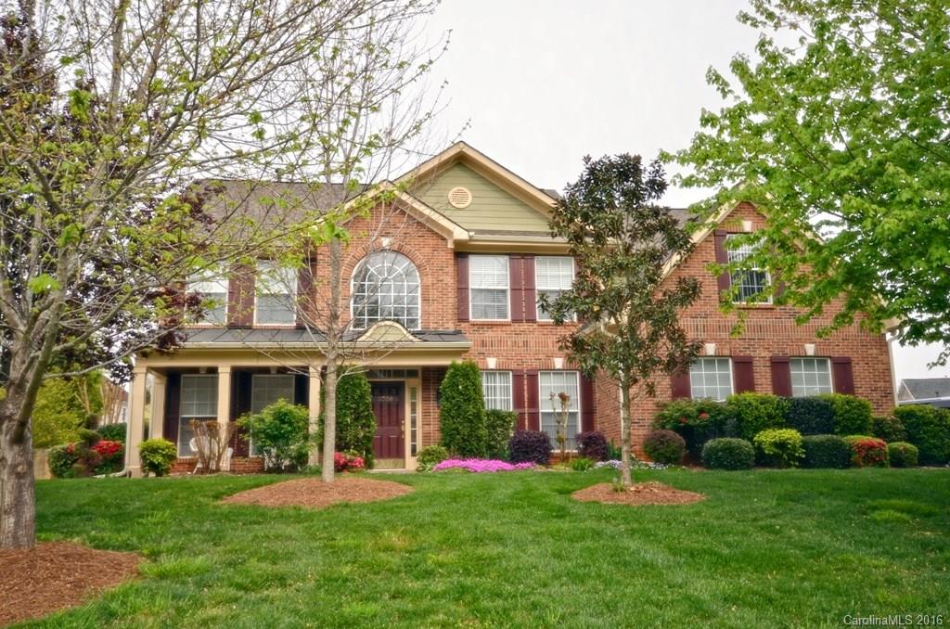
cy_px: 314
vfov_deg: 43.4
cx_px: 475
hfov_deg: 62.0
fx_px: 790
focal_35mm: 30
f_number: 5.6
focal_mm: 20
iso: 125
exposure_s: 1/250
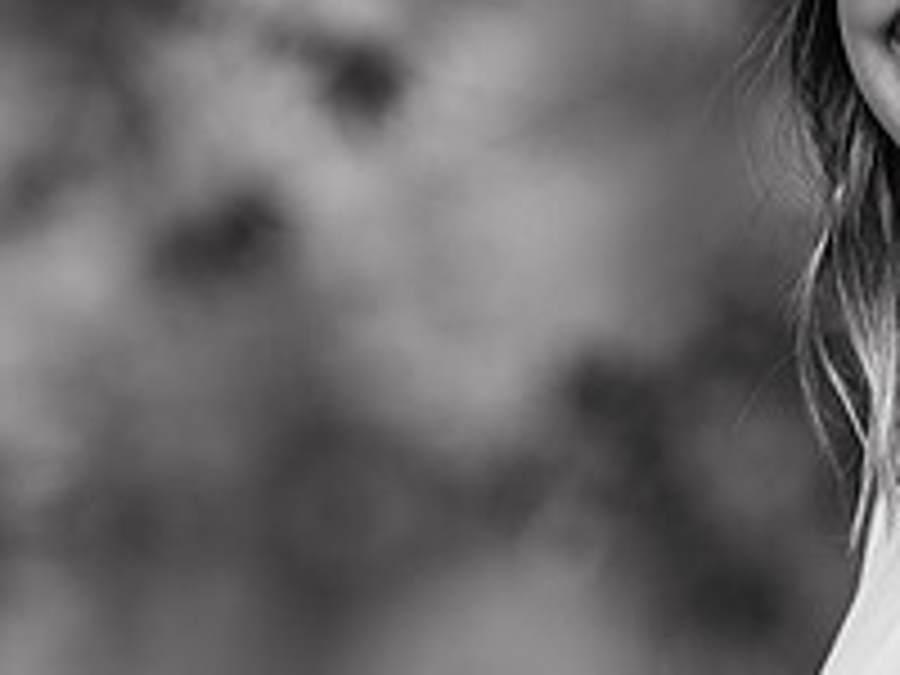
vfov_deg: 3.5
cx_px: 927
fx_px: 11206
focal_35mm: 431
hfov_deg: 4.6
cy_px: 358
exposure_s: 1/160
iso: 160
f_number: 3.2
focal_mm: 137
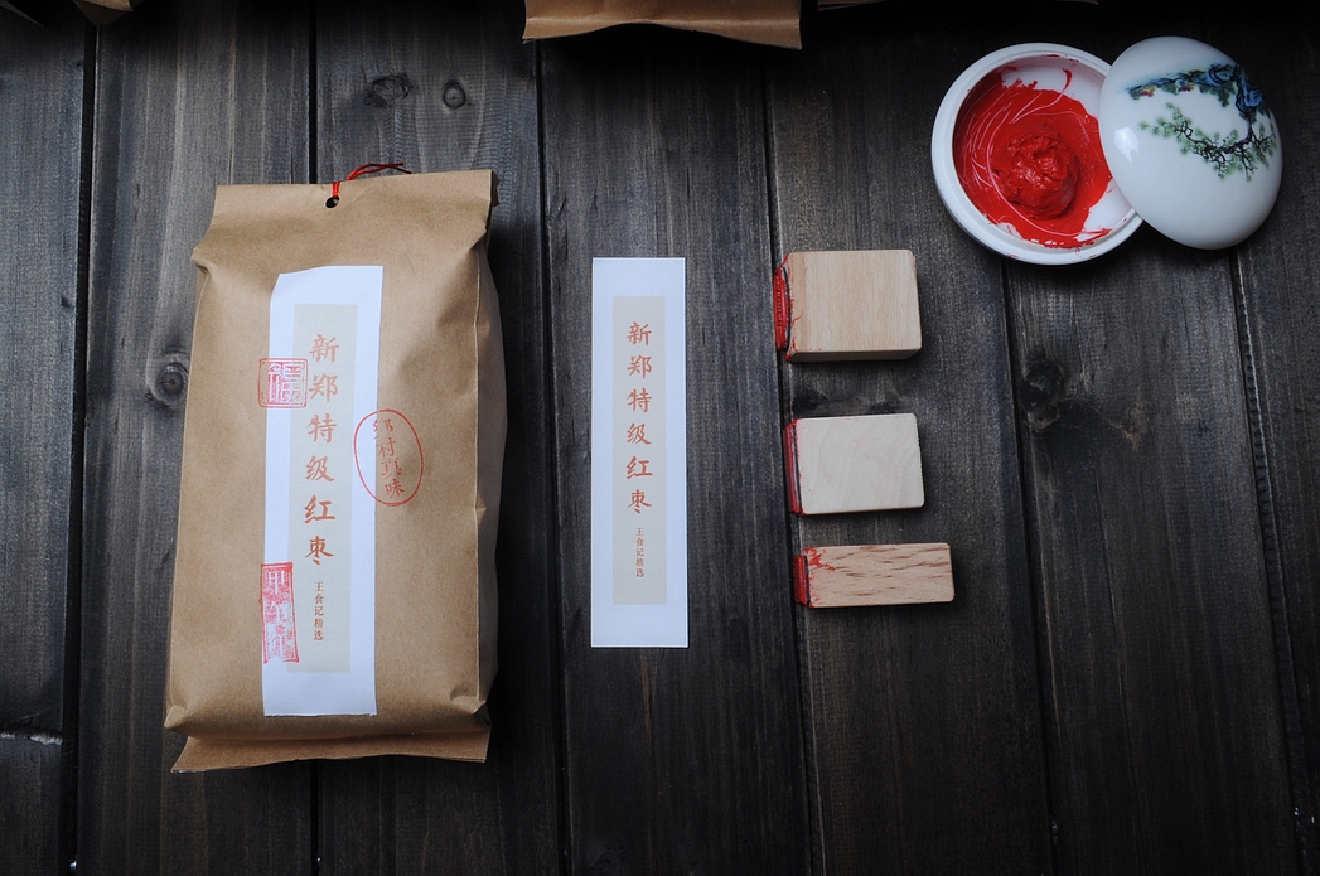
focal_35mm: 33
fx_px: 1208
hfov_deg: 57.3
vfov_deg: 39.8
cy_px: 379
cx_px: 622
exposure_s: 1/125
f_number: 18
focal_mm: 18
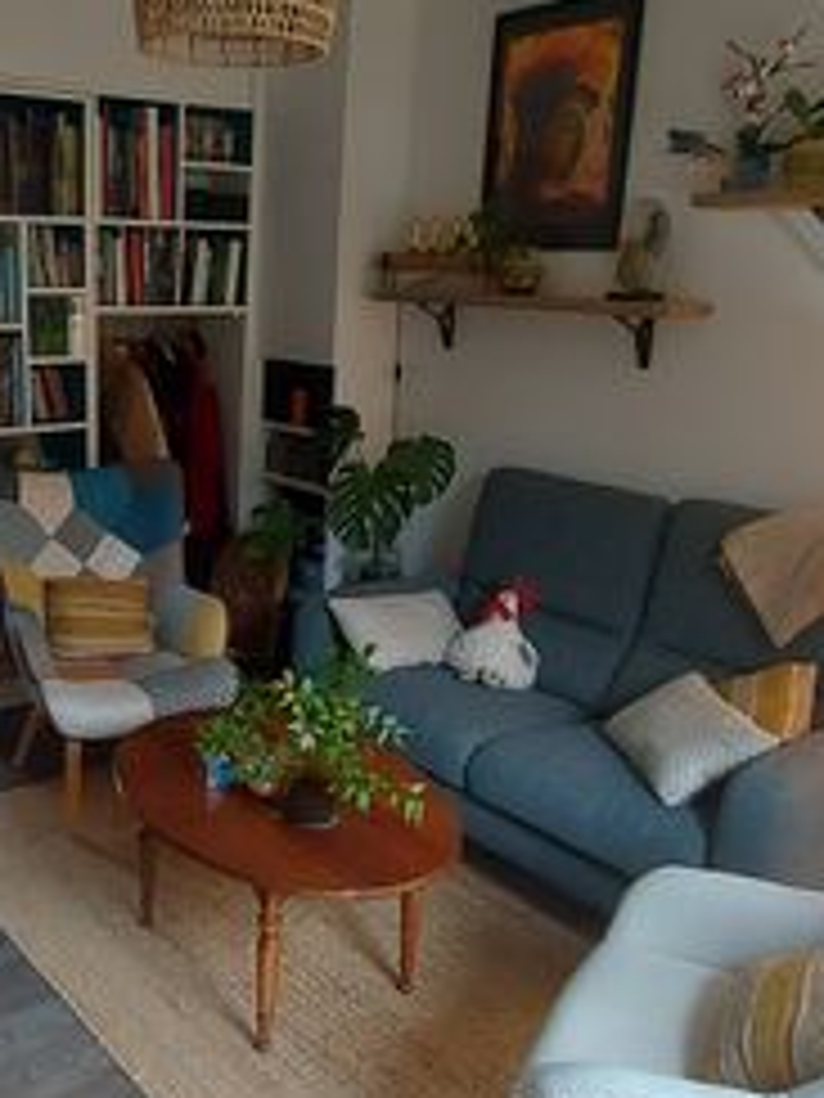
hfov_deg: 42.7
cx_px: 198
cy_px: 544
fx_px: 1016
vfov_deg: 56.8
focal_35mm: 32
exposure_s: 1/33
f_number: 2.2
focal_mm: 1.74
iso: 320
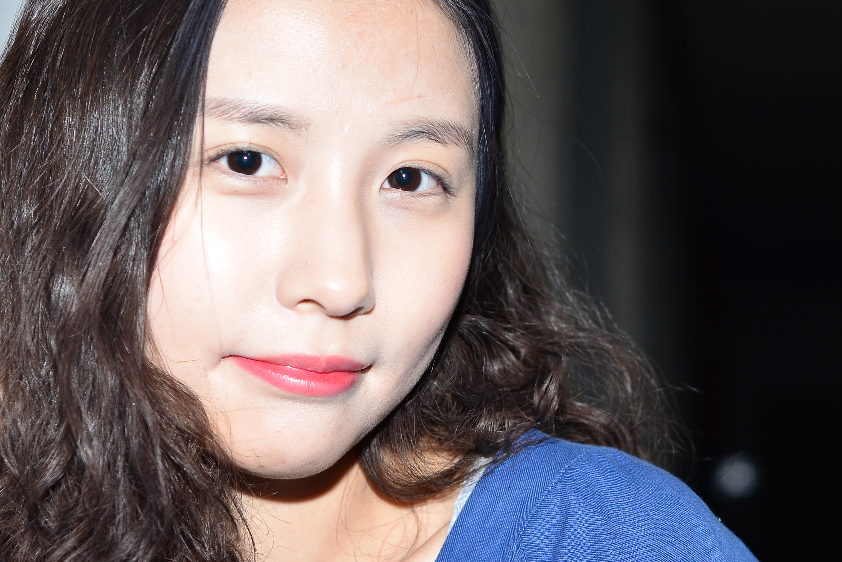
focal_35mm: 112
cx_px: 643
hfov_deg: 18.1
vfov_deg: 12.2
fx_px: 2620
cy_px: 279
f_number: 4
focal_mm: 50
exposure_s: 1/200
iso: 320
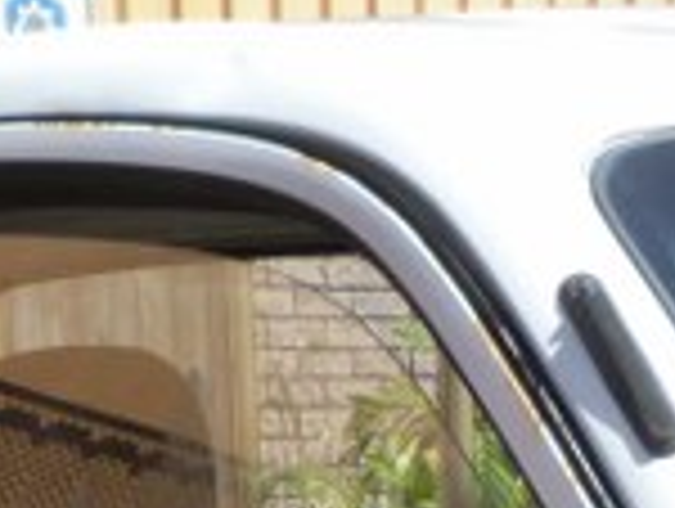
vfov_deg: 9.7
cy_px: 1290
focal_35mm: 133
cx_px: 356
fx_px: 2598
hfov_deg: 14.8
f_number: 5.6
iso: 125
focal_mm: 4.5
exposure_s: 1/200
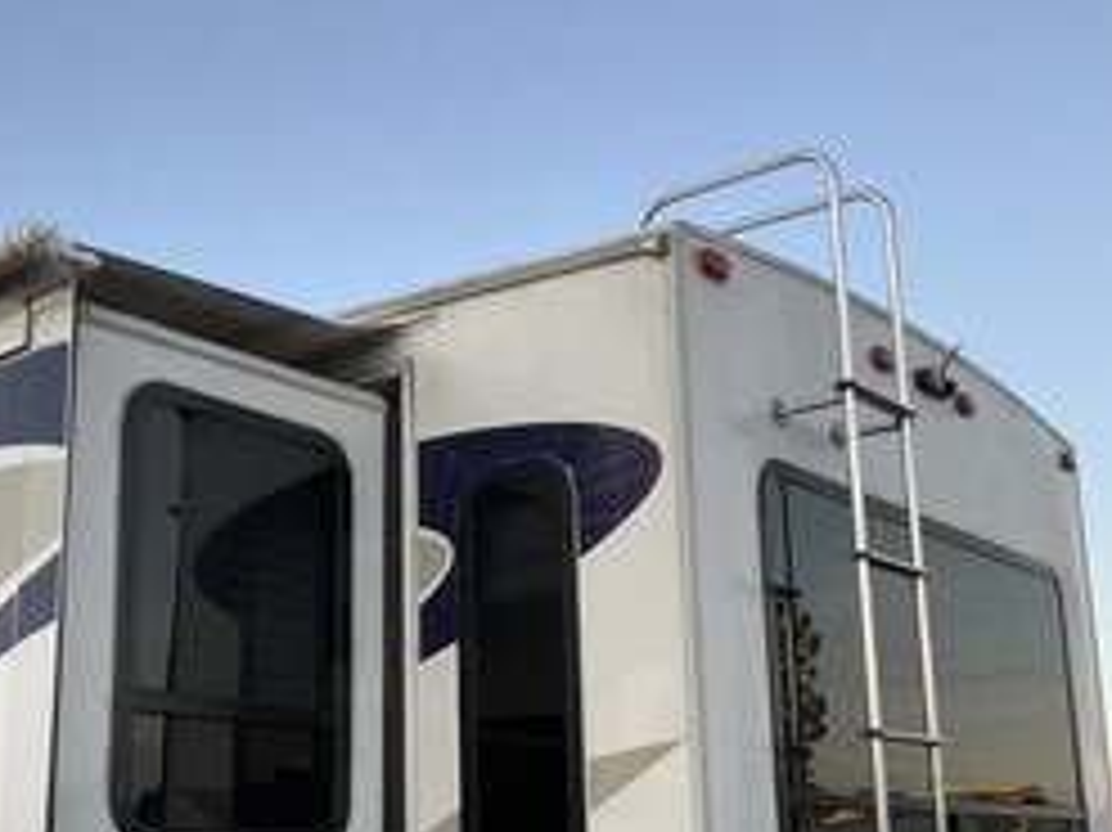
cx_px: 491
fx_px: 1509
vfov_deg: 30.5
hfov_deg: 40.4
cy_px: 594
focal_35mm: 47
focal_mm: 3
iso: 20
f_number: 1.8
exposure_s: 1/196
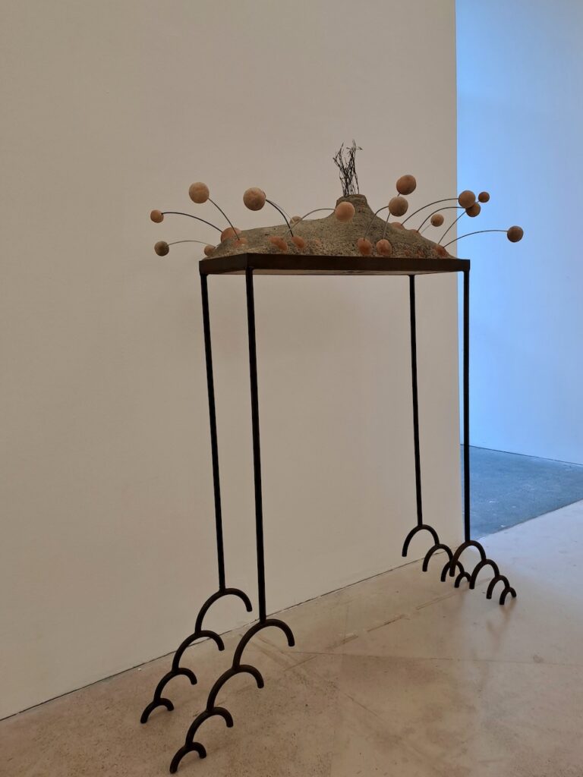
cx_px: 292
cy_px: 388
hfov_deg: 54.9
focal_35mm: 25
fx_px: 561
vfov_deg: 69.4
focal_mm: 4.65
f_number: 1.8
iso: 64
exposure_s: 1/50
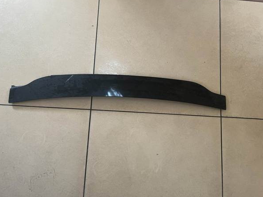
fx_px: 213
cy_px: 101
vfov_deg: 49.8
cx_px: 124
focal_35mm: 28
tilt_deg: -82.0
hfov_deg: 63.4
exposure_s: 1/60
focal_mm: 5.1
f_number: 1.6
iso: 200
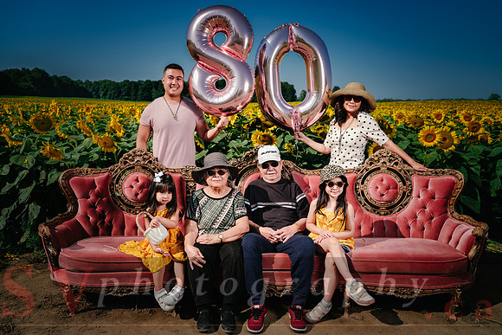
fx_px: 413
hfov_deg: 62.6
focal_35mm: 30
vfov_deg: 44.1
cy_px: 170
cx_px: 250
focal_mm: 35
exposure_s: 1/125
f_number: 5.6
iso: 50
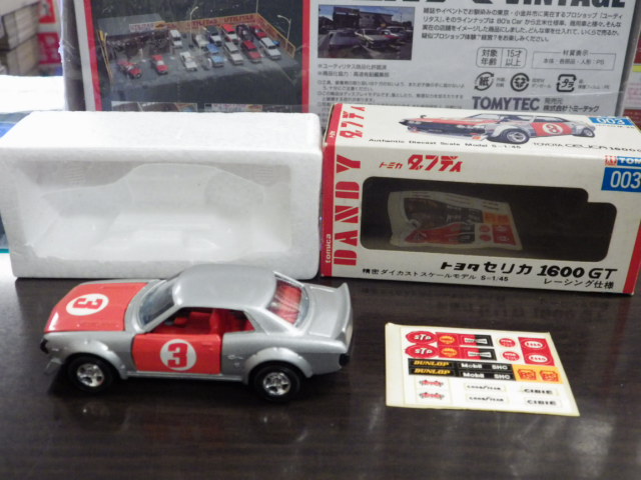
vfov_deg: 35.1
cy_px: 240
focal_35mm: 41
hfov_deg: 45.8
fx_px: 759
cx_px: 320
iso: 800
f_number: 3.6
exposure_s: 1/50
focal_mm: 7.4
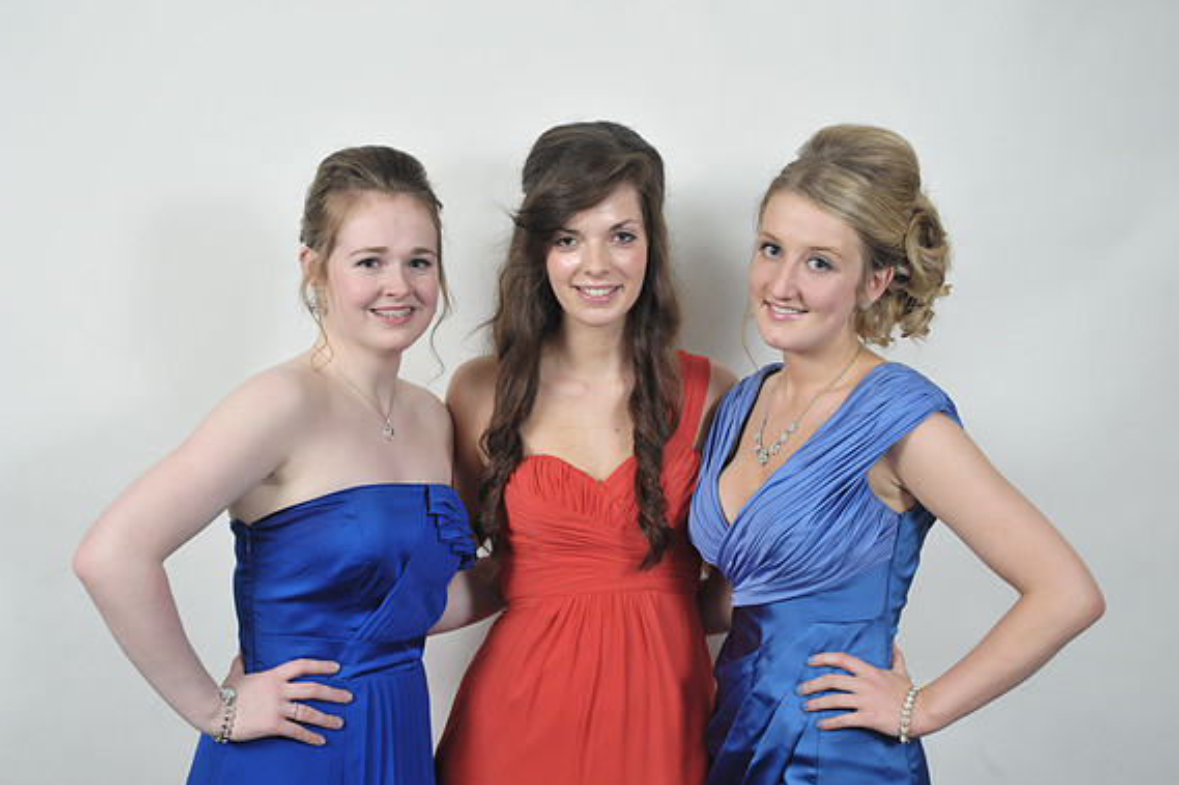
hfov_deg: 37.5
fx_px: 1735
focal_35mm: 53
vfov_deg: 25.5
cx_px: 580
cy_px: 398
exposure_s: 1/160
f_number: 7.1
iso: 1000
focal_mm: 52
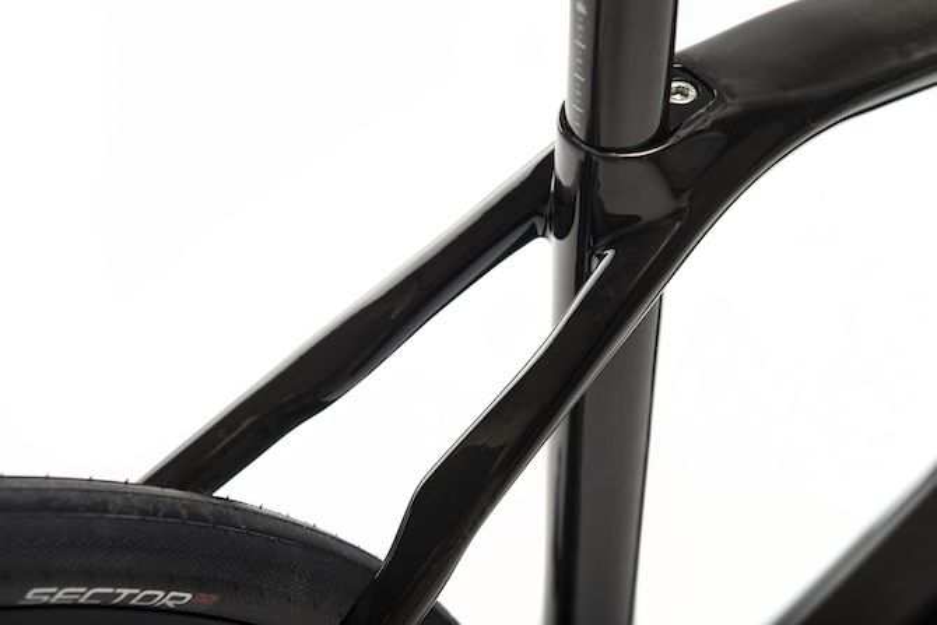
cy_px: 312
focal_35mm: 70
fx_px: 1822
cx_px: 468
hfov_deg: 28.8
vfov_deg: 19.5
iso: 64
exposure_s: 1/200
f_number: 8
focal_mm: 70
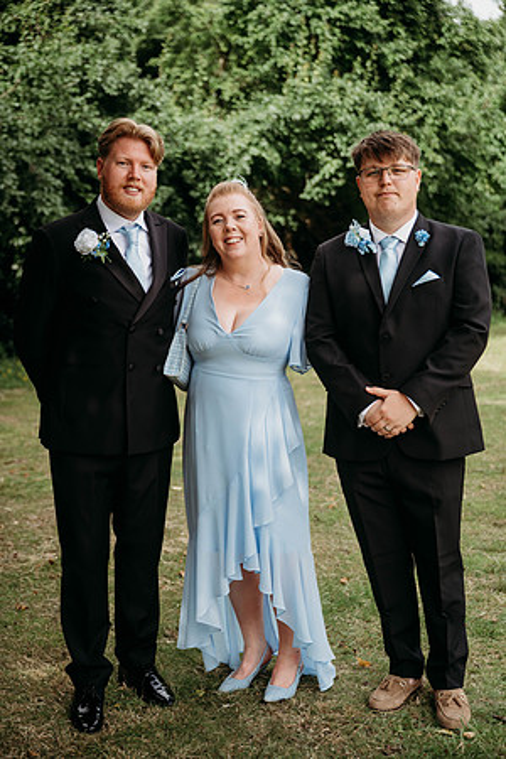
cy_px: 380
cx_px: 253
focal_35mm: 55
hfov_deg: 24.6
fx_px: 1159
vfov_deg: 36.2
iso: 400
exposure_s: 1/2500
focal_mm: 55
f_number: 2.8
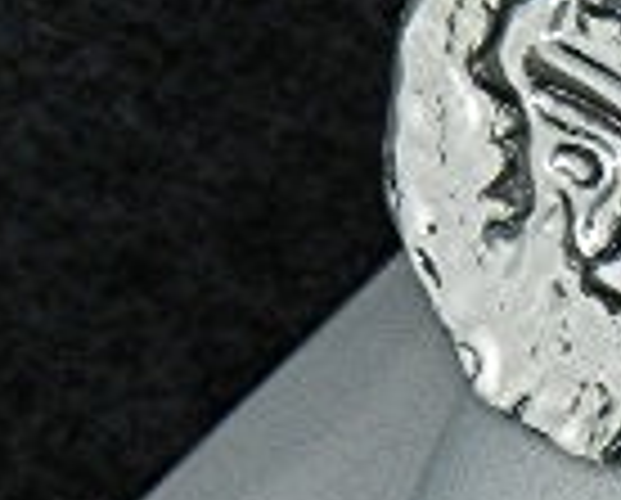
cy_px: 455
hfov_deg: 4.2
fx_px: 8491
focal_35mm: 461
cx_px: 810
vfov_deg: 3.4
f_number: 4.5
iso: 342
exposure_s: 1/30
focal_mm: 18.3
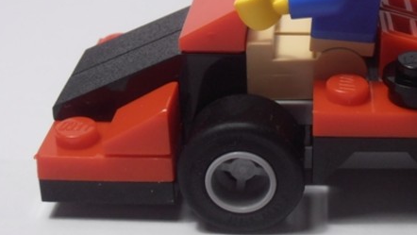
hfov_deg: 25.4
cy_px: 26
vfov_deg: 14.6
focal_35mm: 82
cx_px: 340
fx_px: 907
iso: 80
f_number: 3.9
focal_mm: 6.61
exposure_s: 1/50
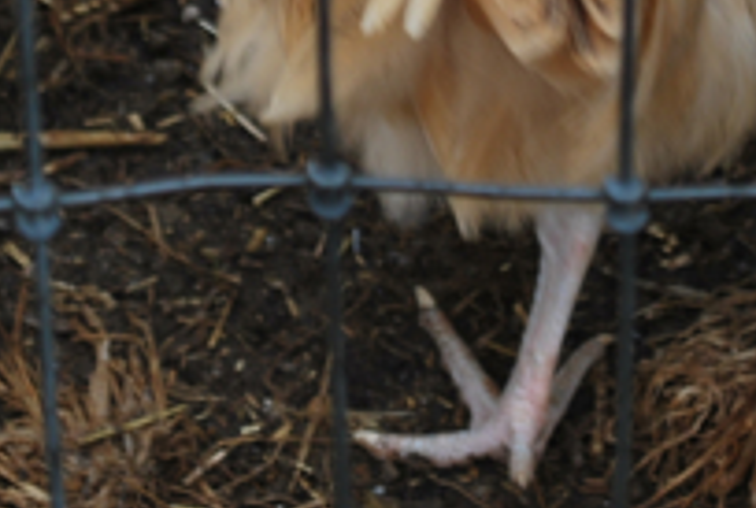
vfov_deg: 4.8
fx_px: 5971
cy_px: -263
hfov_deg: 7.2
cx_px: 489
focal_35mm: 284
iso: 160
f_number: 5.6
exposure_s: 1/125
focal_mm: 55
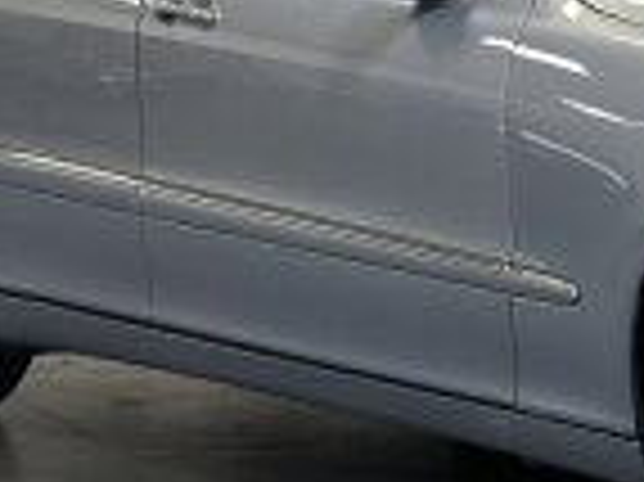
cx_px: 784
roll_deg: +0.4
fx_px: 3997
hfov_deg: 9.1
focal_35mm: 215
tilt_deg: -6.2
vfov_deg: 6.9
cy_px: 135
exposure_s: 1/92
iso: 125
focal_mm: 6.86
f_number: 1.78
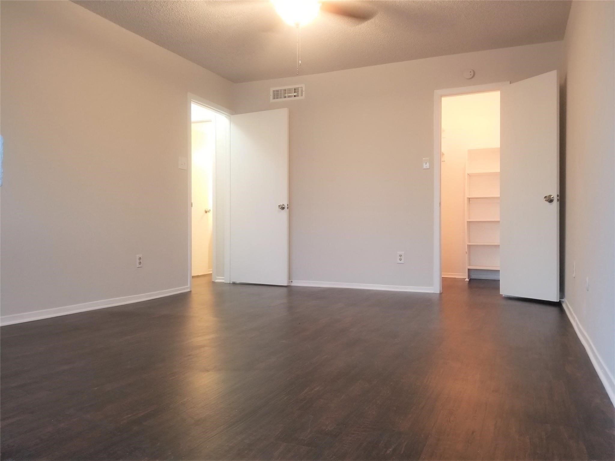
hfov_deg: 67.3
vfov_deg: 53.0
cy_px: 230
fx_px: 462
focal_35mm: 26
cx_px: 308
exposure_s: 1/30
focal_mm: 4.3
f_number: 1.7
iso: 250
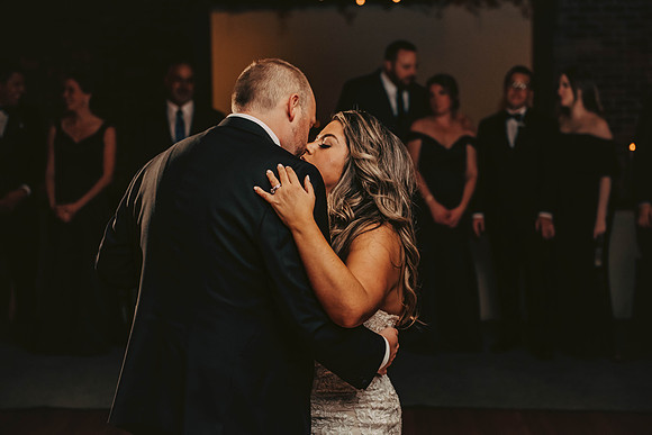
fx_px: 1268
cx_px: 326
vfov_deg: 19.5
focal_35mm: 70
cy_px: 218
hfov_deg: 28.8
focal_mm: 70
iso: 2000
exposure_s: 1/200
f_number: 3.2
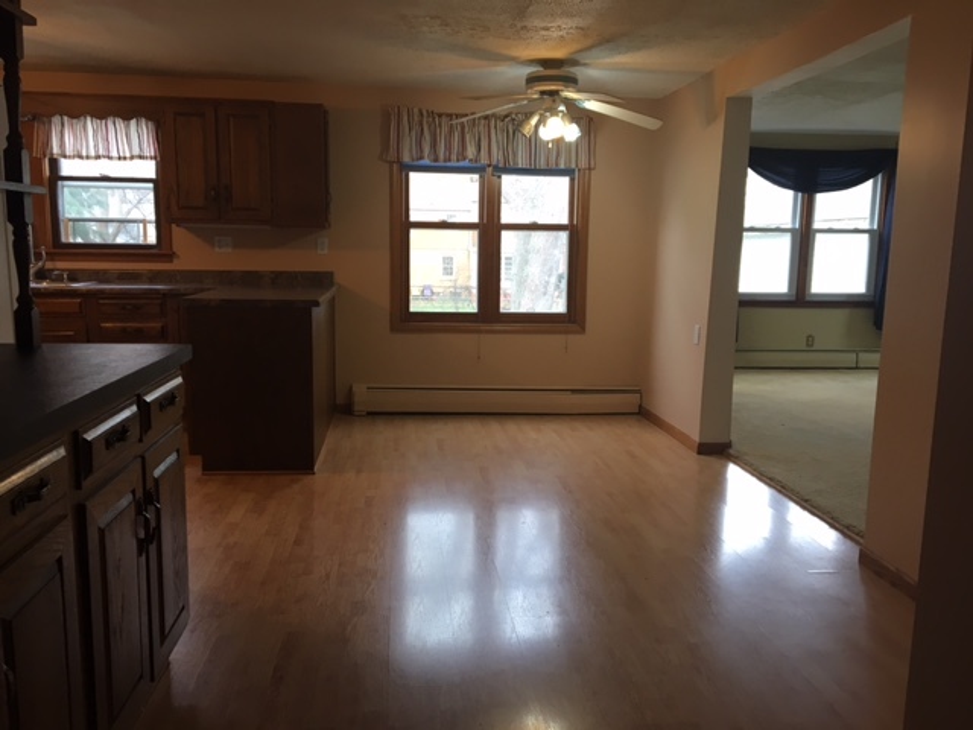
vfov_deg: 48.2
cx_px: 486
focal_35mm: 29
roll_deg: -0.3
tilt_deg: -8.9
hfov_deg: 61.7
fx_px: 815
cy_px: 365
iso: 50
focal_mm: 4.15
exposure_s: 1/30
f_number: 2.2
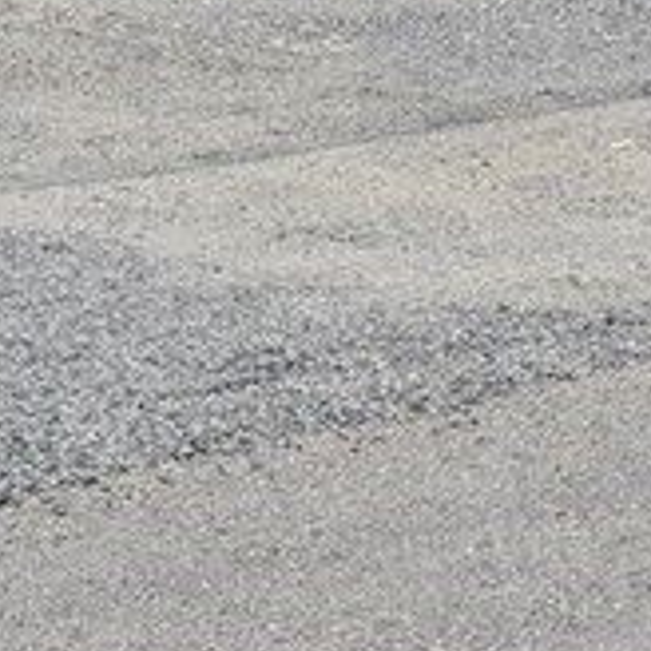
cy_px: -250
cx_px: 611
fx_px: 4702
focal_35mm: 221
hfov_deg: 7.9
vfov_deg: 7.8
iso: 100
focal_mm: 7.1
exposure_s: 1/800
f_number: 3.3
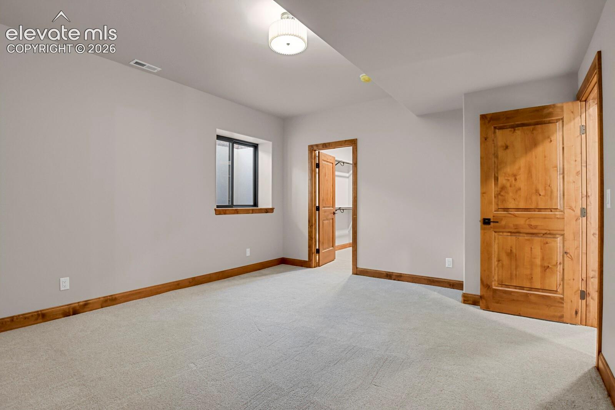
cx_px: 308
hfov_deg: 93.3
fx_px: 290
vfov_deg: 70.4
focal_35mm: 17
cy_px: 205
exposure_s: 1/6
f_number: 8
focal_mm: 17
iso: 12800
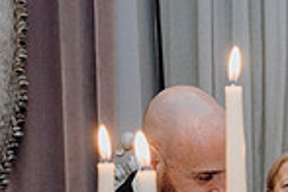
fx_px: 1072
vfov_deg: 9.7
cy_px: 356
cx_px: 447
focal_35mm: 134
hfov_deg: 14.2
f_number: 3.5
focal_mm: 34
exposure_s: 1/160
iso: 2500
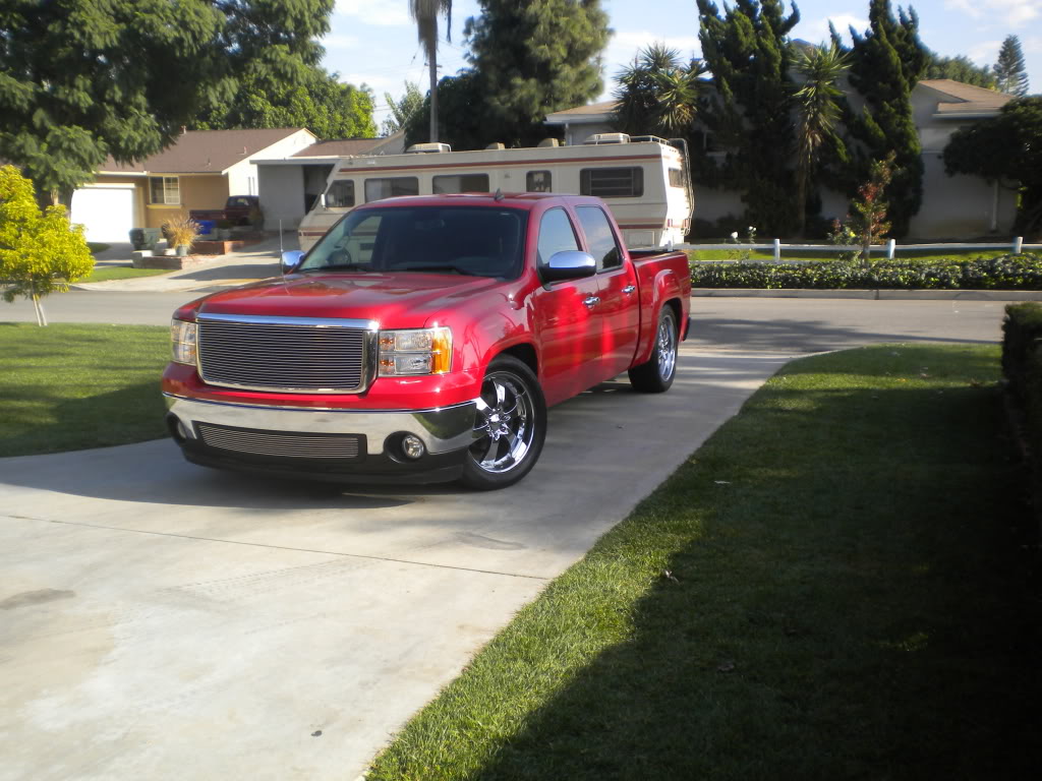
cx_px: 521
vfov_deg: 40.7
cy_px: 390
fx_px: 1054
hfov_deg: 52.6
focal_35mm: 35
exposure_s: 1/270
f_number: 4.6
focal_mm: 6.3
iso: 80
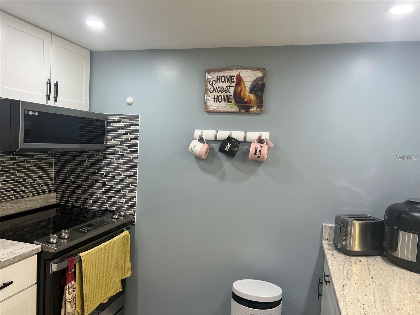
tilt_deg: -3.3
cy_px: 158
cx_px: 210
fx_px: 315
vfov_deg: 53.1
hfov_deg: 67.3
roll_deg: -3.5
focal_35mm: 26
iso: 100
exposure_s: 1/120
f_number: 1.5
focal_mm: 5.7
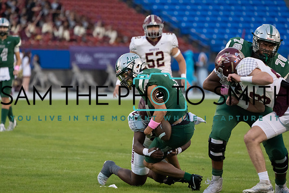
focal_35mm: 330
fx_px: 2650
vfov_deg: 4.2
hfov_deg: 6.2
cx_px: 144
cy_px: 96
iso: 6400
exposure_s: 1/1250
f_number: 5.6
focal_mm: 330
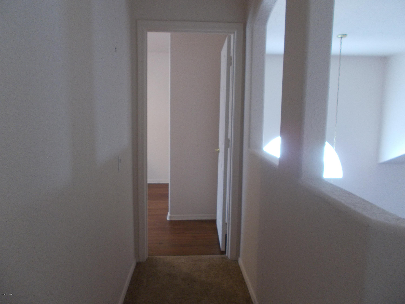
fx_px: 304
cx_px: 202
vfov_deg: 53.1
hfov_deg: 67.3
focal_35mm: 26
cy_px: 152
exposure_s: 1/25
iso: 200
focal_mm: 4.6
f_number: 3.2
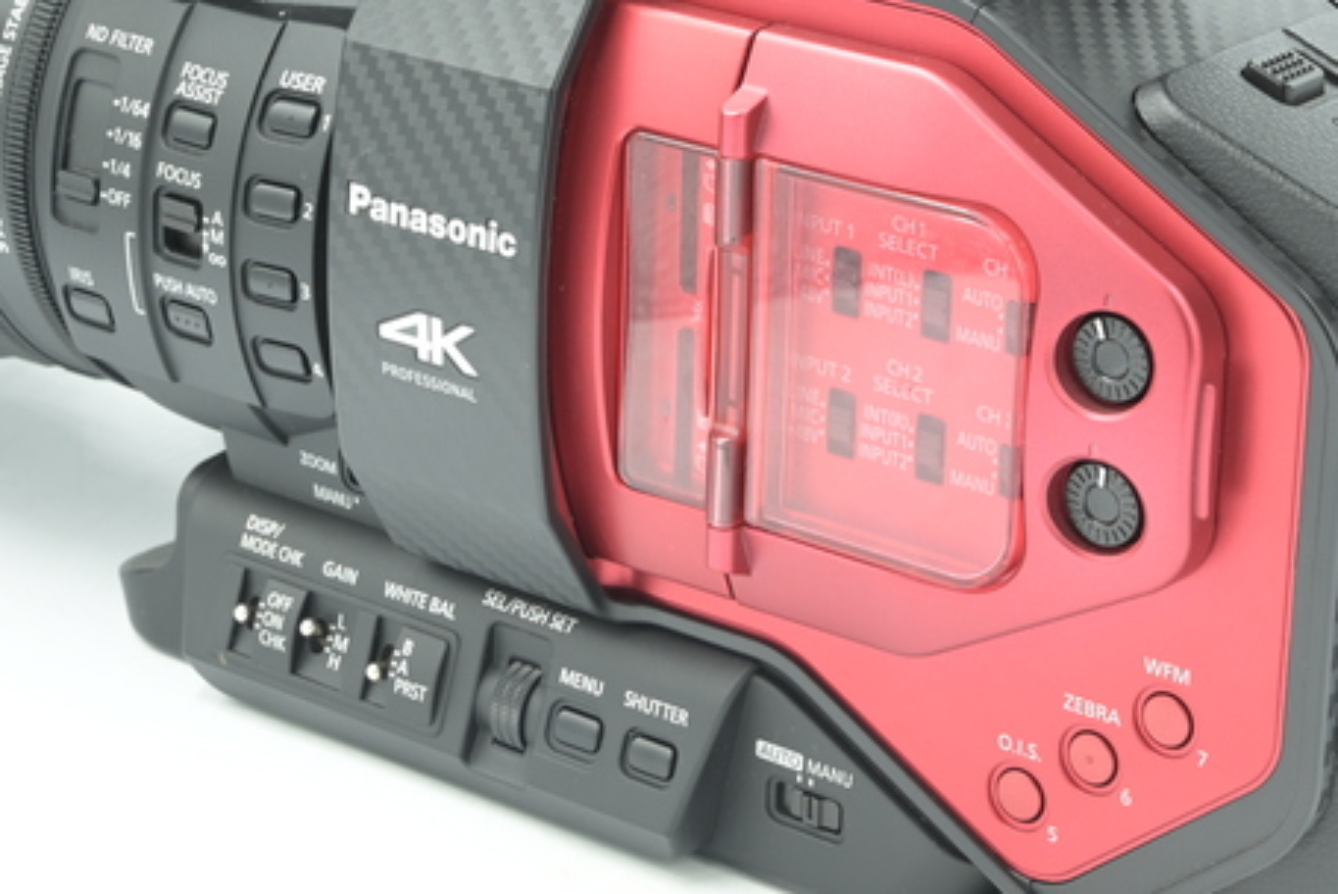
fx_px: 3570
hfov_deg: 21.2
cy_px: 124
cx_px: 697
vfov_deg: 14.2
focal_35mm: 96
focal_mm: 47
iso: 200
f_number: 14
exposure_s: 1/6
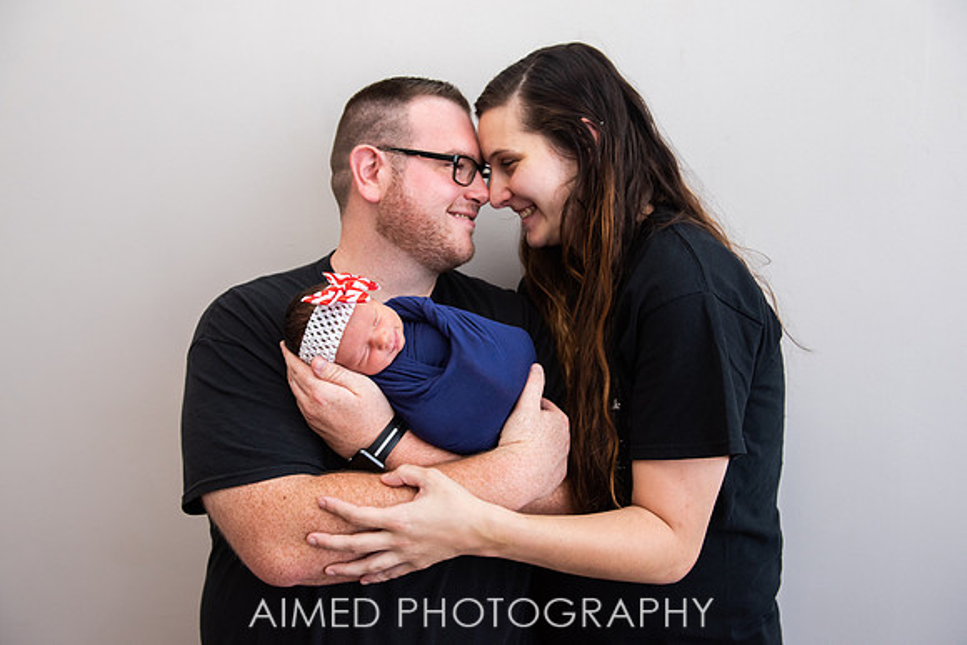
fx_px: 860
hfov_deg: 58.7
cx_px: 484
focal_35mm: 32
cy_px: 322
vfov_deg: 41.1
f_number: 4.5
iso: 800
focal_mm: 32
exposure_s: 1/250
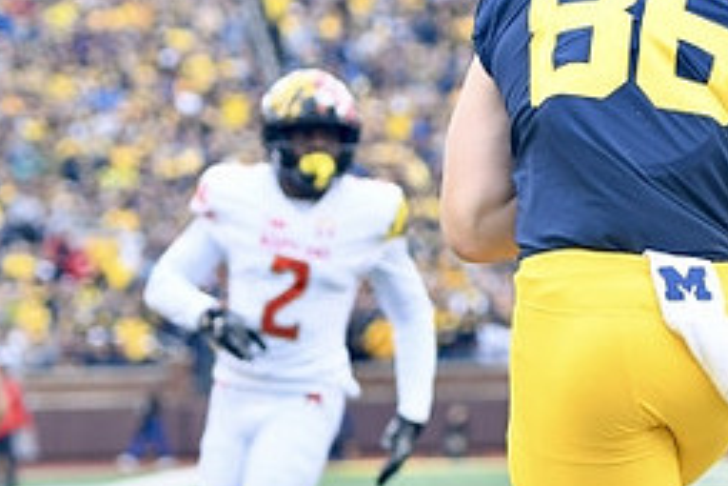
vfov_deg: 4.7
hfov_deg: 7.0
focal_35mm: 293
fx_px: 5925
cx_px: 671
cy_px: 234
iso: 800
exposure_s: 1/1250
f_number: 2.8
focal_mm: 86
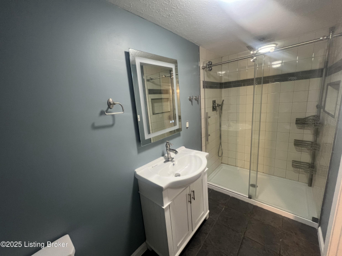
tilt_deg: -12.4
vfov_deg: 89.9
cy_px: 128
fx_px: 128
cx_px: 171
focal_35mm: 13
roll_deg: +3.8
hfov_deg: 106.2
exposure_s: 1/60
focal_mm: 1.57
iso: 250
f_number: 1.8
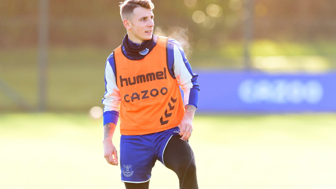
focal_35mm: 420
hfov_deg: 5.1
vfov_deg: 2.9
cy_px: 87
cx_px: 168
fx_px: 3743
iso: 1000
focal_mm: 400
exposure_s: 1/2000
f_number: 4
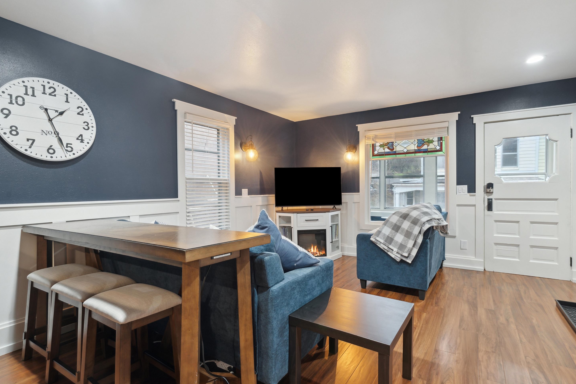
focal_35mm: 17
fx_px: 272
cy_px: 187
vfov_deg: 70.4
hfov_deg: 93.3
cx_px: 294
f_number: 9
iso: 640
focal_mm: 16
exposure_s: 1/4
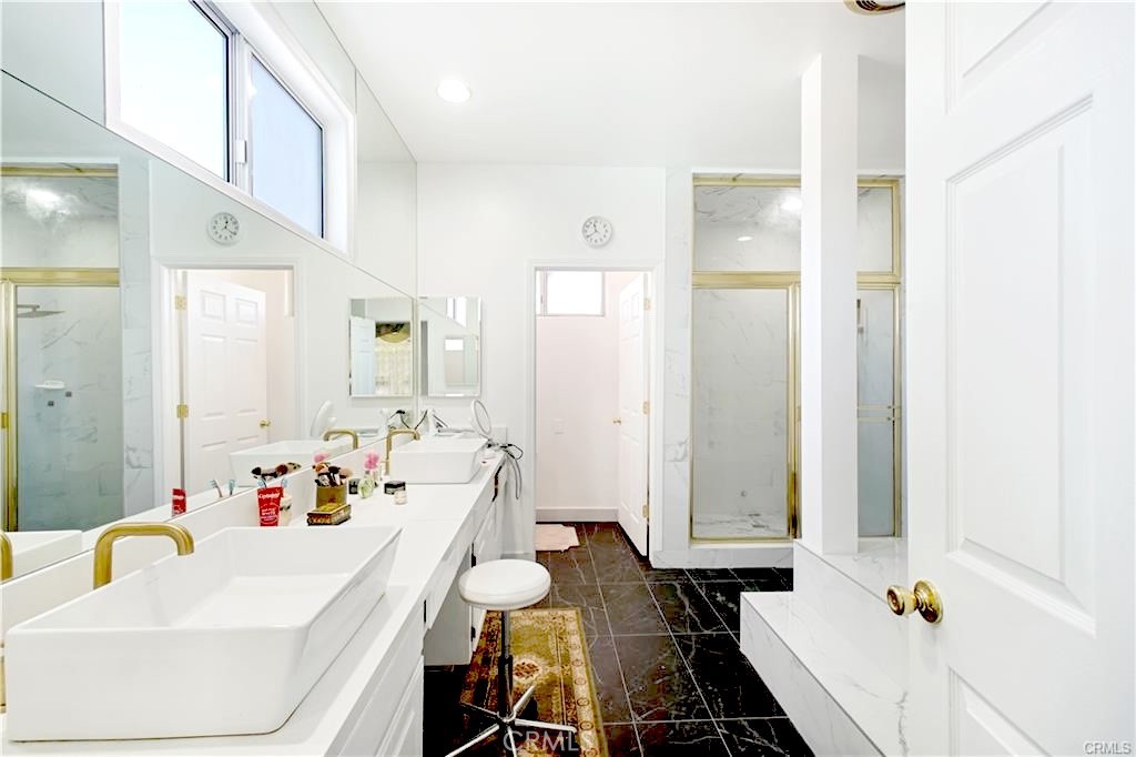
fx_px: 473
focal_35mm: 15
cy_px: 378
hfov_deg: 100.4
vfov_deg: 77.3
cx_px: 568
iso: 500
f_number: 8
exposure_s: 1/8
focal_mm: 10
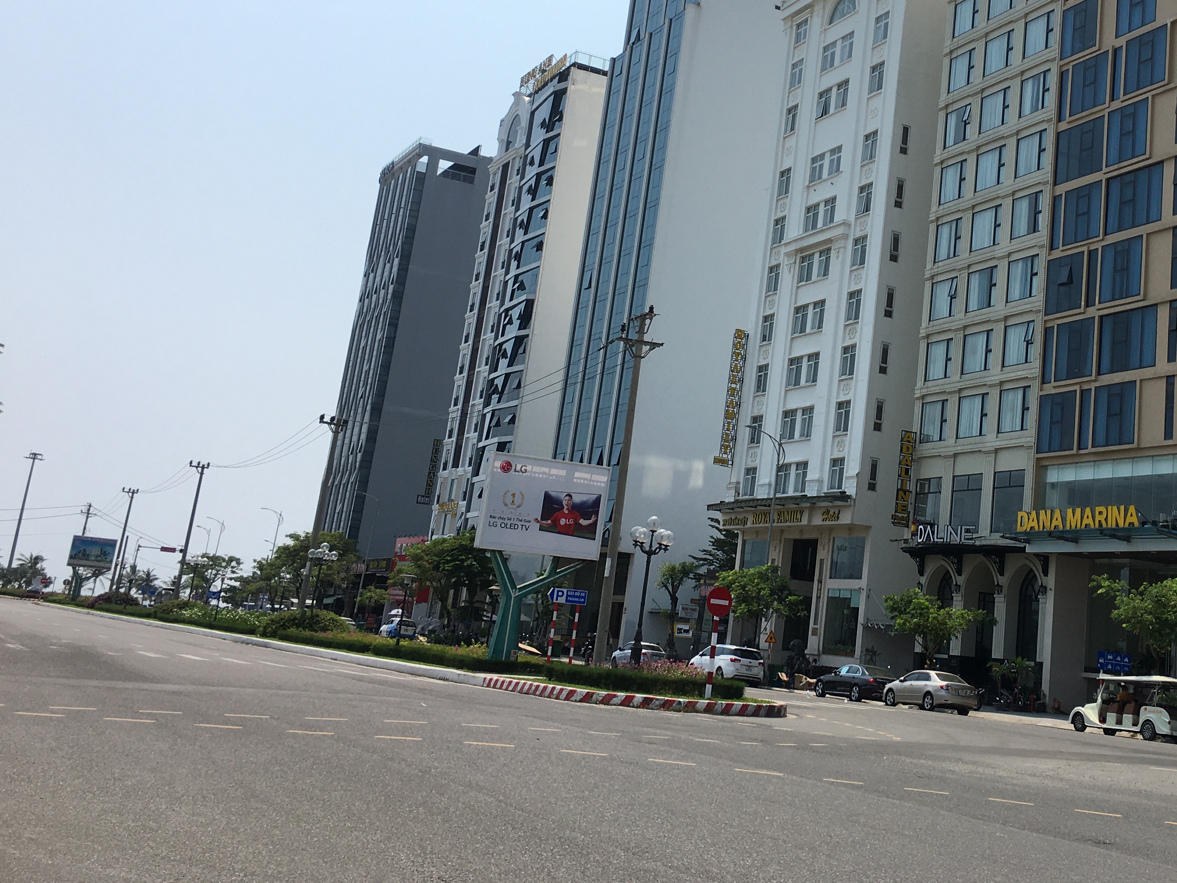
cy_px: 246
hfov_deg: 41.7
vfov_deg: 32.4
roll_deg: -5.1
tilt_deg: +16.3
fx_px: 1496
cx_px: 878
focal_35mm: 44
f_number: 2.2
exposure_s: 1/1972
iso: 25
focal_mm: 4.15
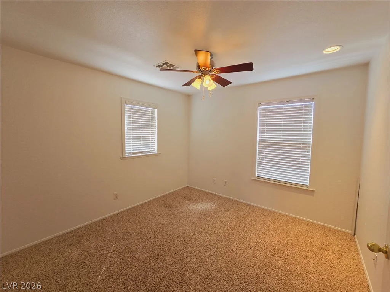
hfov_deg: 106.2
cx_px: 195
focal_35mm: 13
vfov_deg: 89.9
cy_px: 146
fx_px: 146
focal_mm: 2.2
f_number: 2.2
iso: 80
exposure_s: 1/120
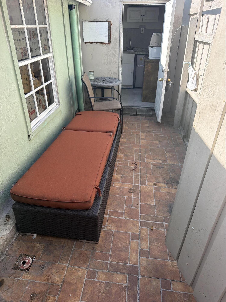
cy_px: 151
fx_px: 209
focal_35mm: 24
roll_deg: -0.1
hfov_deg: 56.8
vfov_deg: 71.6
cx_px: 113
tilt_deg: -30.8
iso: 100
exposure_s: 1/1464
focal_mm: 6.76
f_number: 1.78
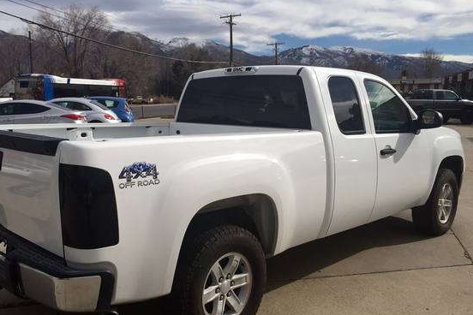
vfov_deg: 37.8
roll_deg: +0.4
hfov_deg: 54.2
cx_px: 201
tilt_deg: -8.9
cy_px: 175
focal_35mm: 35
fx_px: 460
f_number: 2.2
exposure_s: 1/3049
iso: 32
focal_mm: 4.15
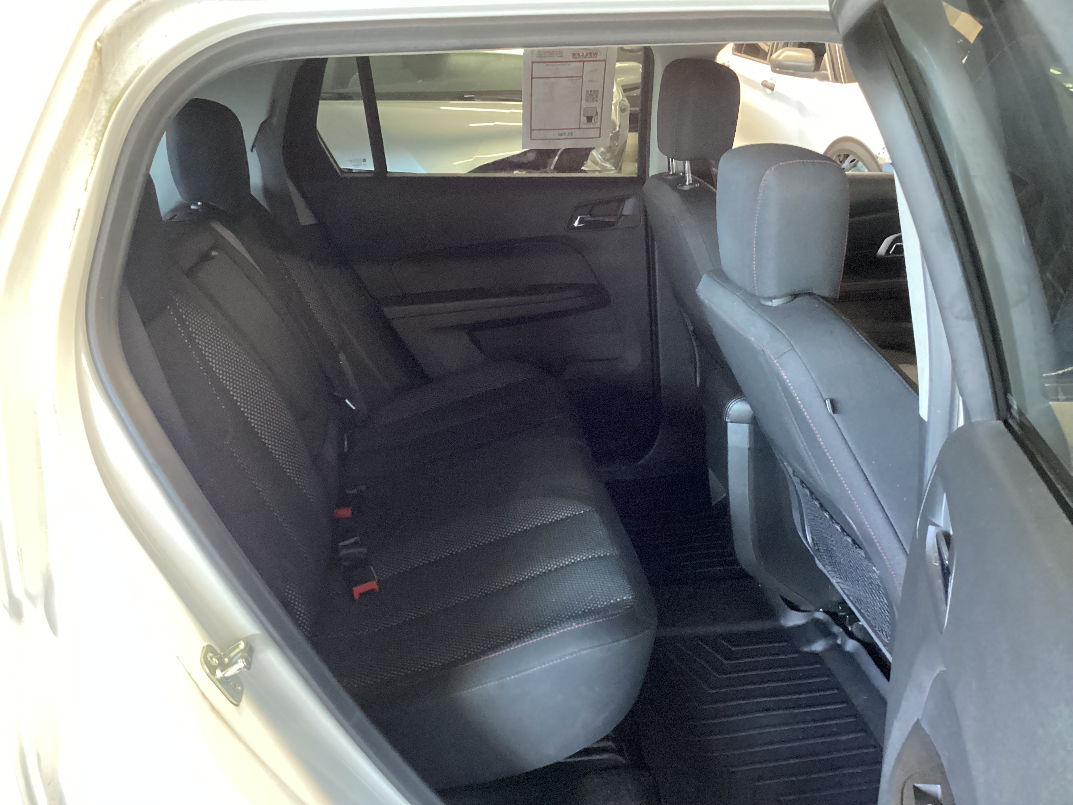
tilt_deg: -22.7
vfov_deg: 45.4
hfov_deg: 58.4
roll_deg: +1.8
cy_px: 402
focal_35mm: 31
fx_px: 961
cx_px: 536
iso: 640
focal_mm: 3.3
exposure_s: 1/25
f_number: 2.4
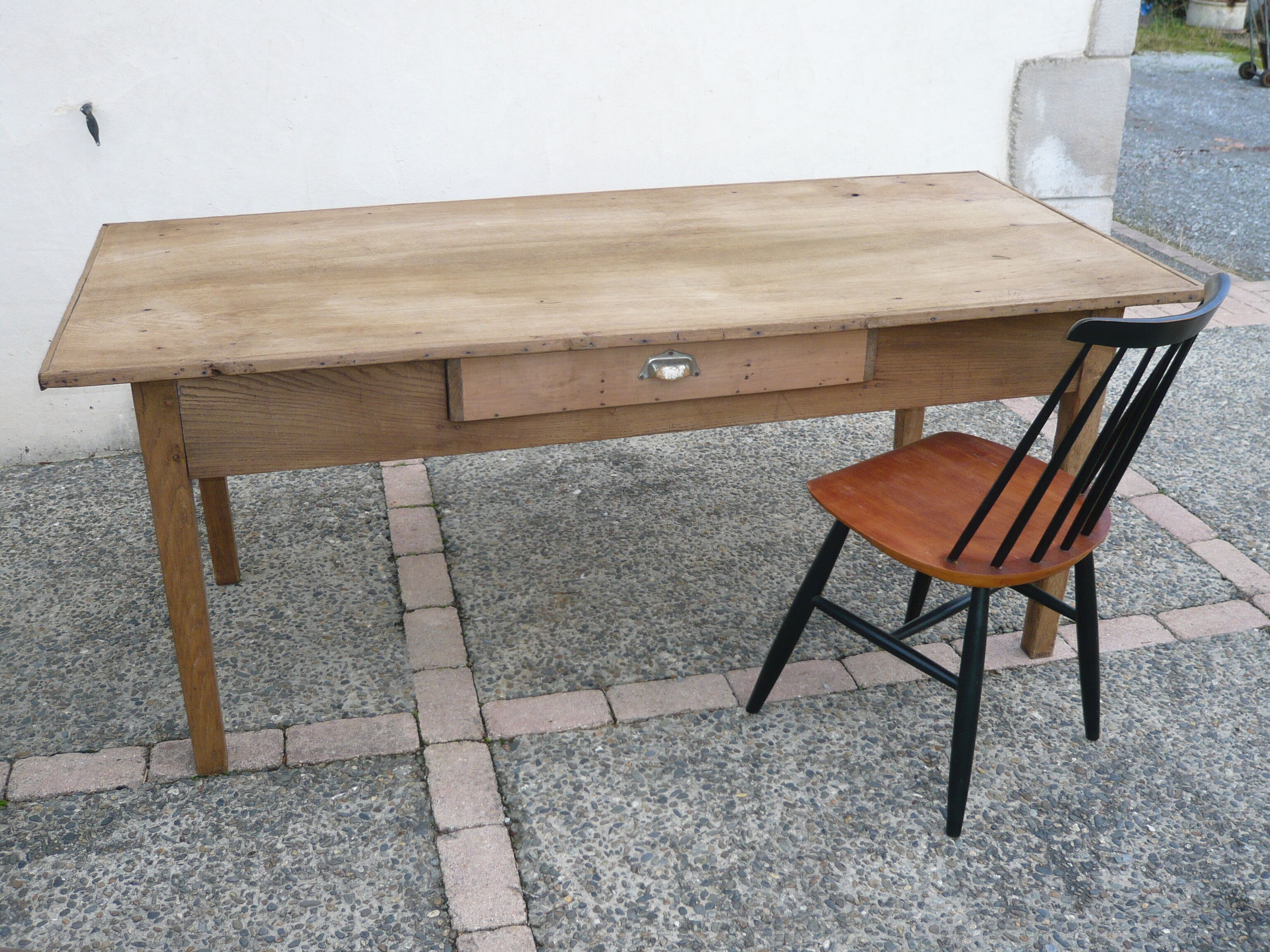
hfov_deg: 51.4
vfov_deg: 39.7
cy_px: 476
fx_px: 1321
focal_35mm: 36
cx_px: 635
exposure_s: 1/200
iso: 100
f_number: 3.1
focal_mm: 5.8
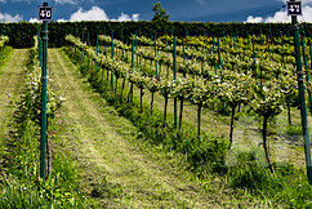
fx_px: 555
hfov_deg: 30.4
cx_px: 50
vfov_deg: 20.6
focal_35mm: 64
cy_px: 2
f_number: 5.6
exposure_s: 1/640
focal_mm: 26
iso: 64
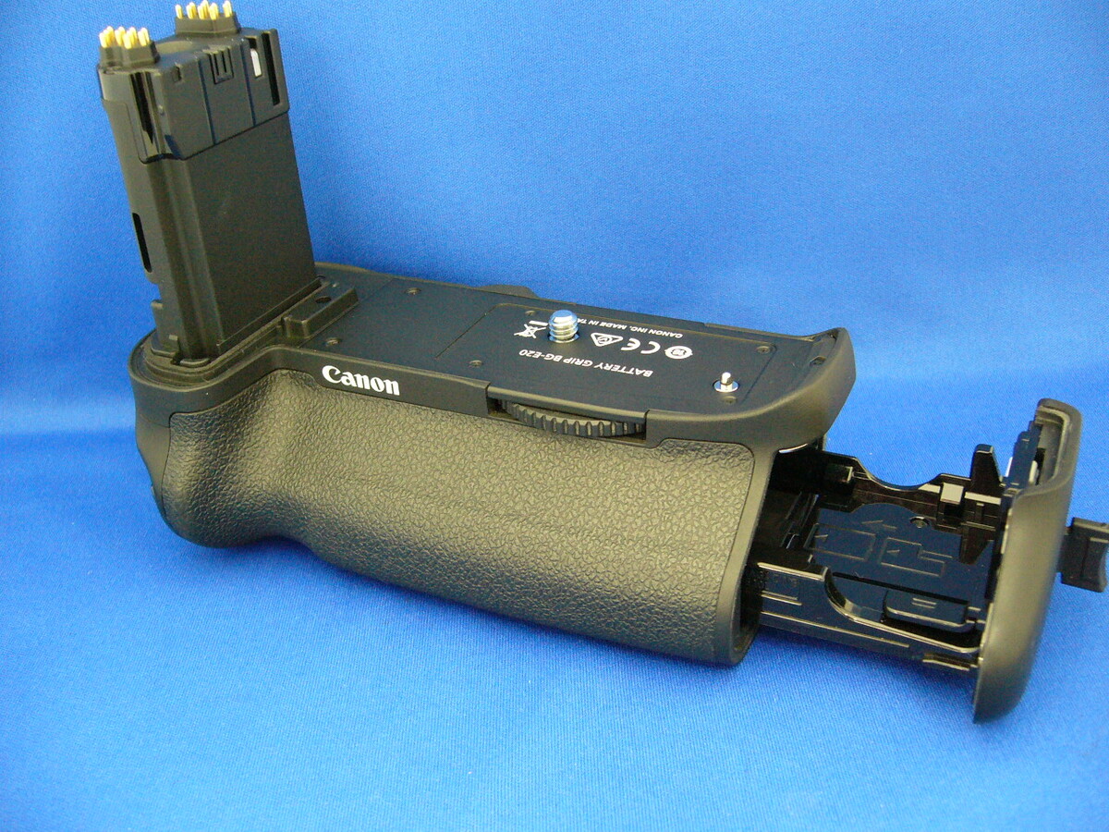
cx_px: 554
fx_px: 1121
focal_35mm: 35
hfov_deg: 52.6
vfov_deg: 40.7
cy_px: 416
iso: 200
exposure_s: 1/8
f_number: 2.8
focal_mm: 5.8
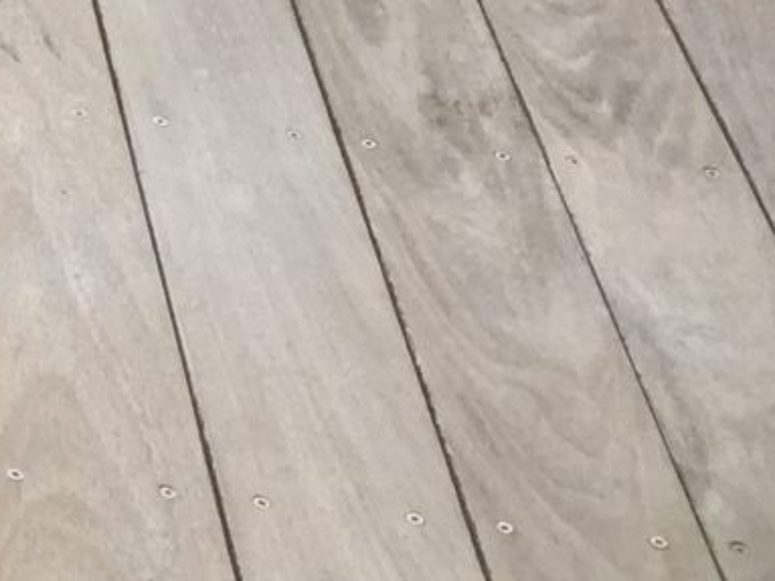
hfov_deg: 11.2
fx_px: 3469
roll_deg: -3.3
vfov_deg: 8.9
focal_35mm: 155
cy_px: -696
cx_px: -896
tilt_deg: -20.4
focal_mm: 4.15
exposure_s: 1/1464
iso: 32
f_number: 2.2
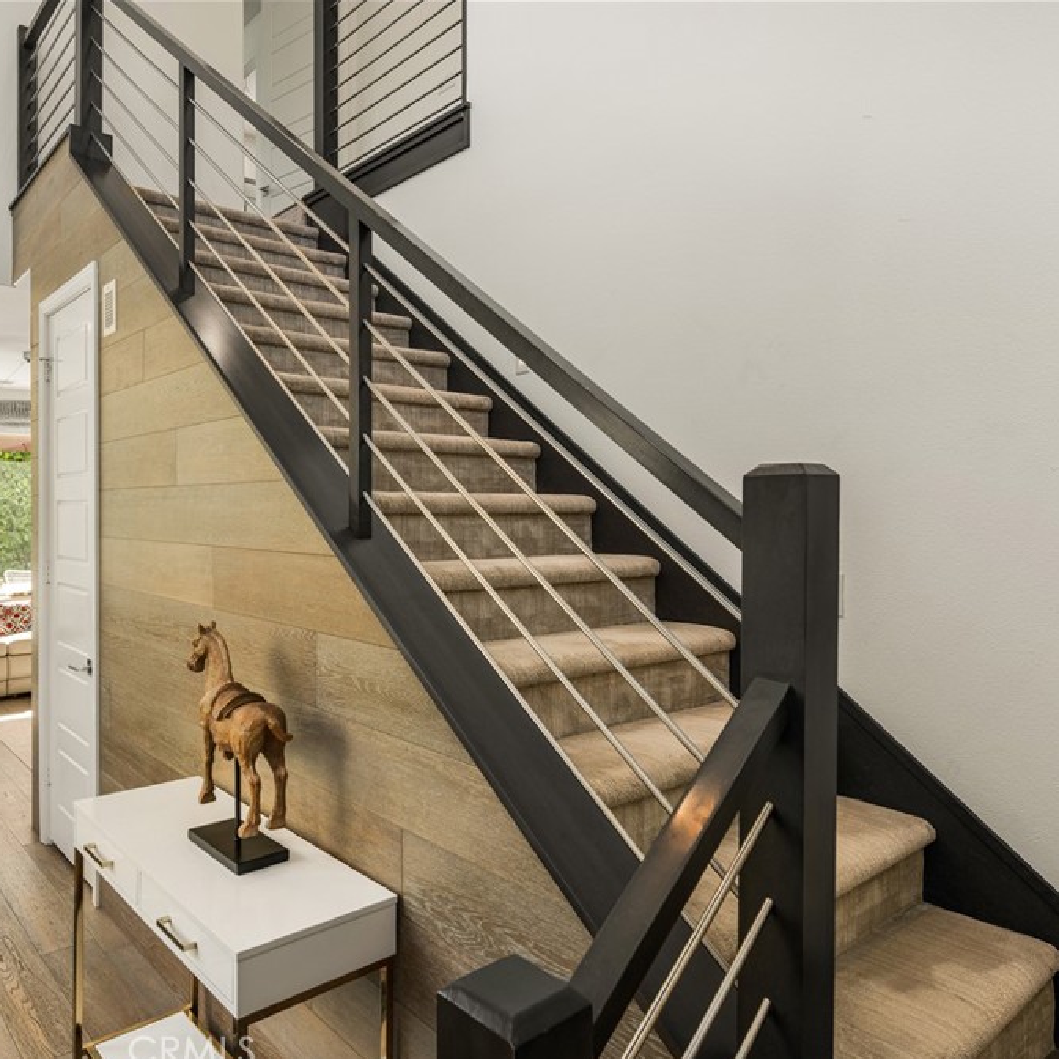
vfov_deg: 68.1
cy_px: 536
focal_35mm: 23
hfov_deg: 67.5
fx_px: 784
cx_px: 431
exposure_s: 1/15
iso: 80
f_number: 6.3
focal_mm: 17.5
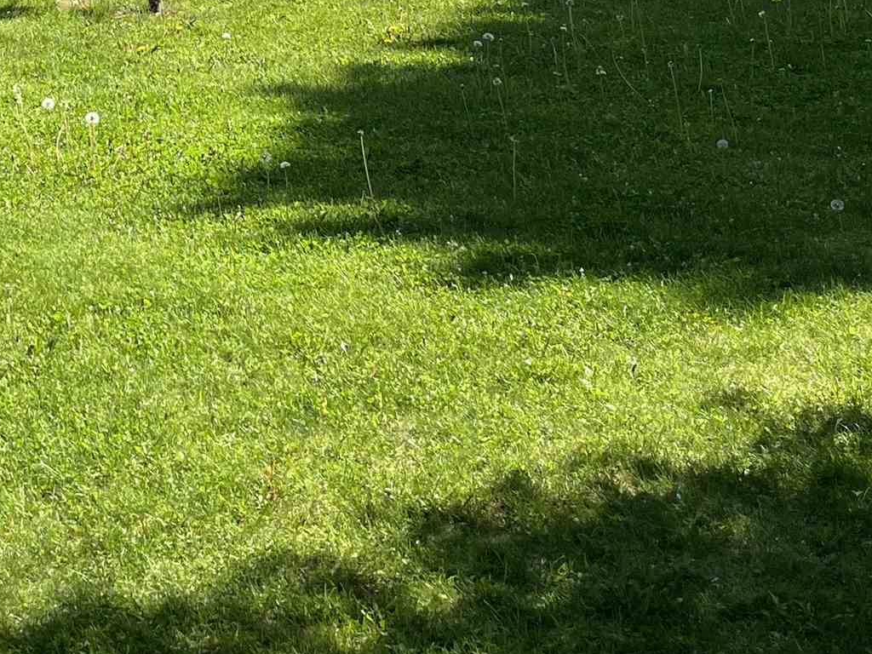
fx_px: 1965
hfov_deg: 24.4
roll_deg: +0.3
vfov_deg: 17.6
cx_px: 109
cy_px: -221
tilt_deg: +1.3
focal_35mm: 78
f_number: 1.6
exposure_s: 1/2410
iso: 50
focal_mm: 5.1
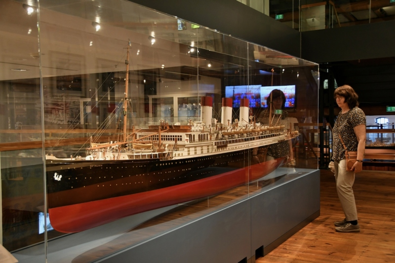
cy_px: 132
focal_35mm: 42
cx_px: 198
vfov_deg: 31.9
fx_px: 461
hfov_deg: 46.4
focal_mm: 28
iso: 2000
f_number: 4
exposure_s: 1/60
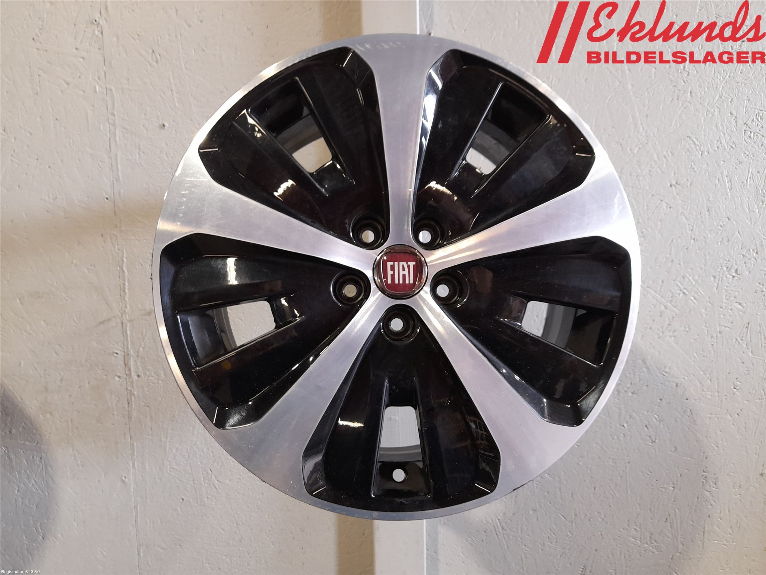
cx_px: 383
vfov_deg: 54.9
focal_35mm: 25
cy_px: 288
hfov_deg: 69.4
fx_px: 553
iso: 200
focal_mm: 4.6
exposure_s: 1/50
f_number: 2
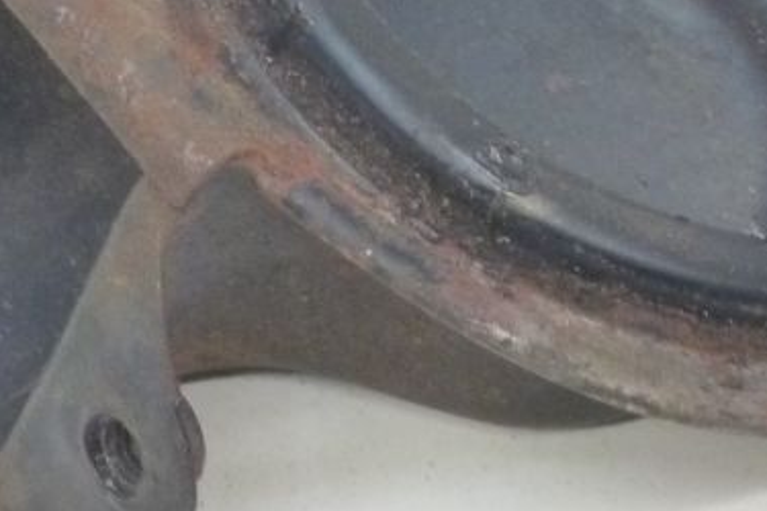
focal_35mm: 233
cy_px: 55
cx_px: 328
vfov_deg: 5.9
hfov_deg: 8.8
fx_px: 4964
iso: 400
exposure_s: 1/8
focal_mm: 14.7
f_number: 4.3
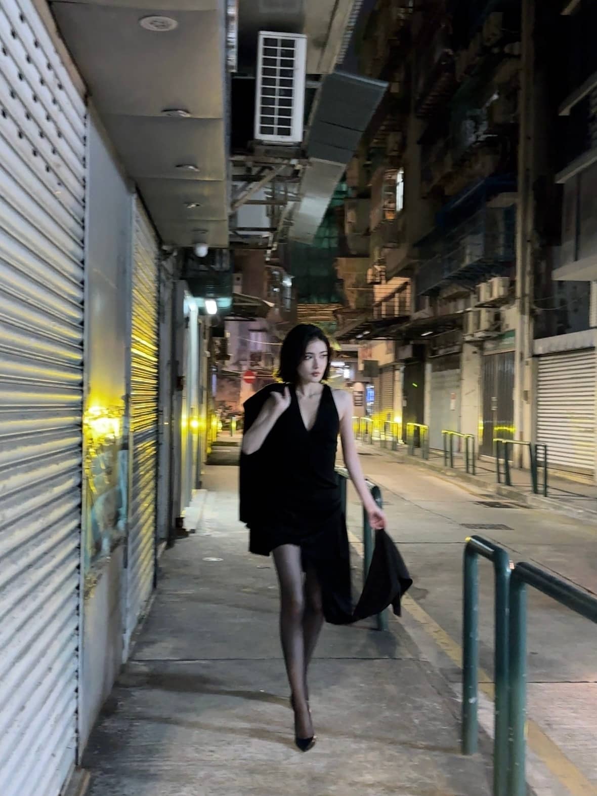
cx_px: 298
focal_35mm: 46
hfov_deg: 31.5
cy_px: 398
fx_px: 1057
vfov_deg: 41.2
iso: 1000
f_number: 1.78
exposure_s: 1/32
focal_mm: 6.86
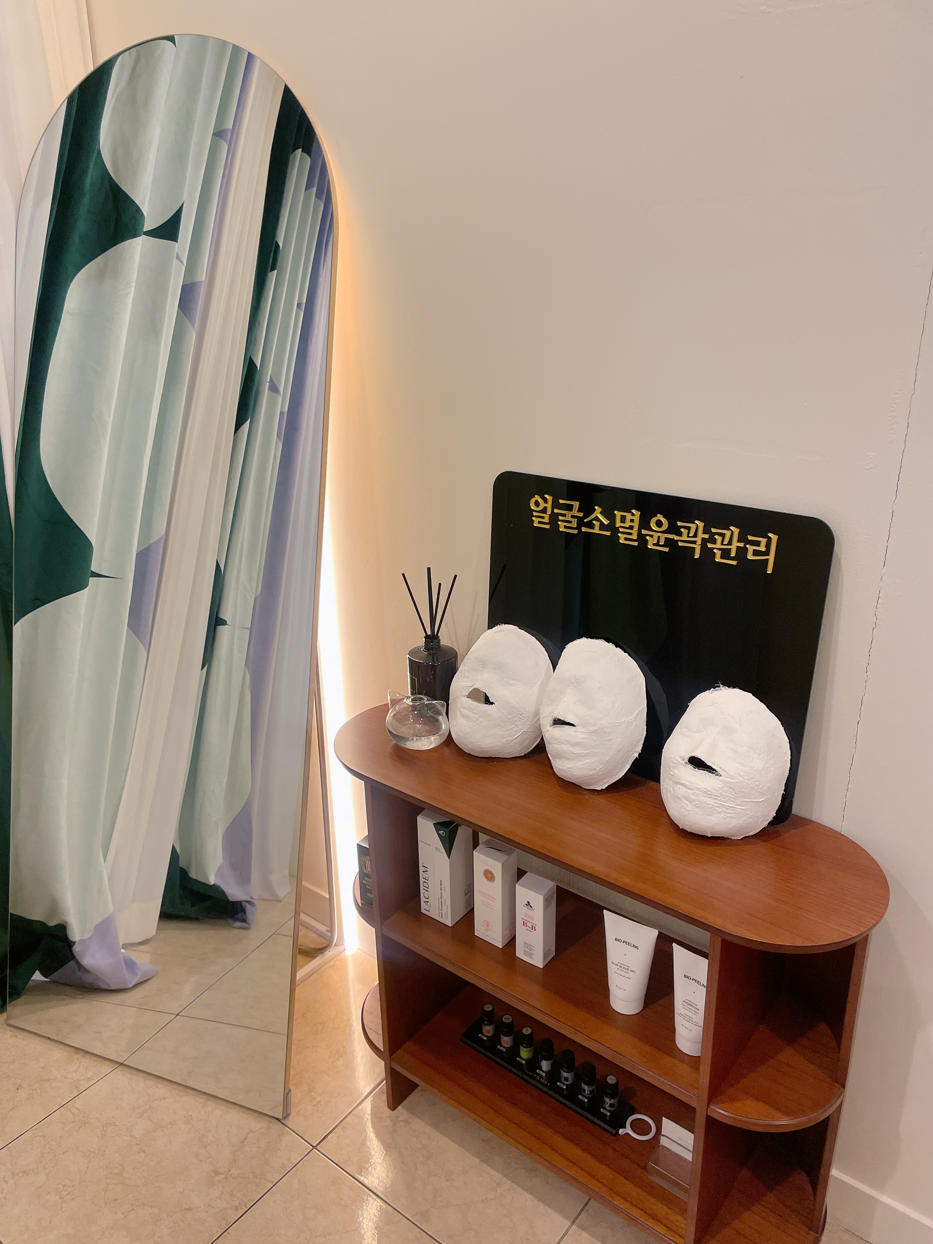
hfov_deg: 53.1
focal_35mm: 26
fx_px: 934
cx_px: 466
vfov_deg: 67.3
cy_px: 622
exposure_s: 1/60
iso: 160
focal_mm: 4.2
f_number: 1.6
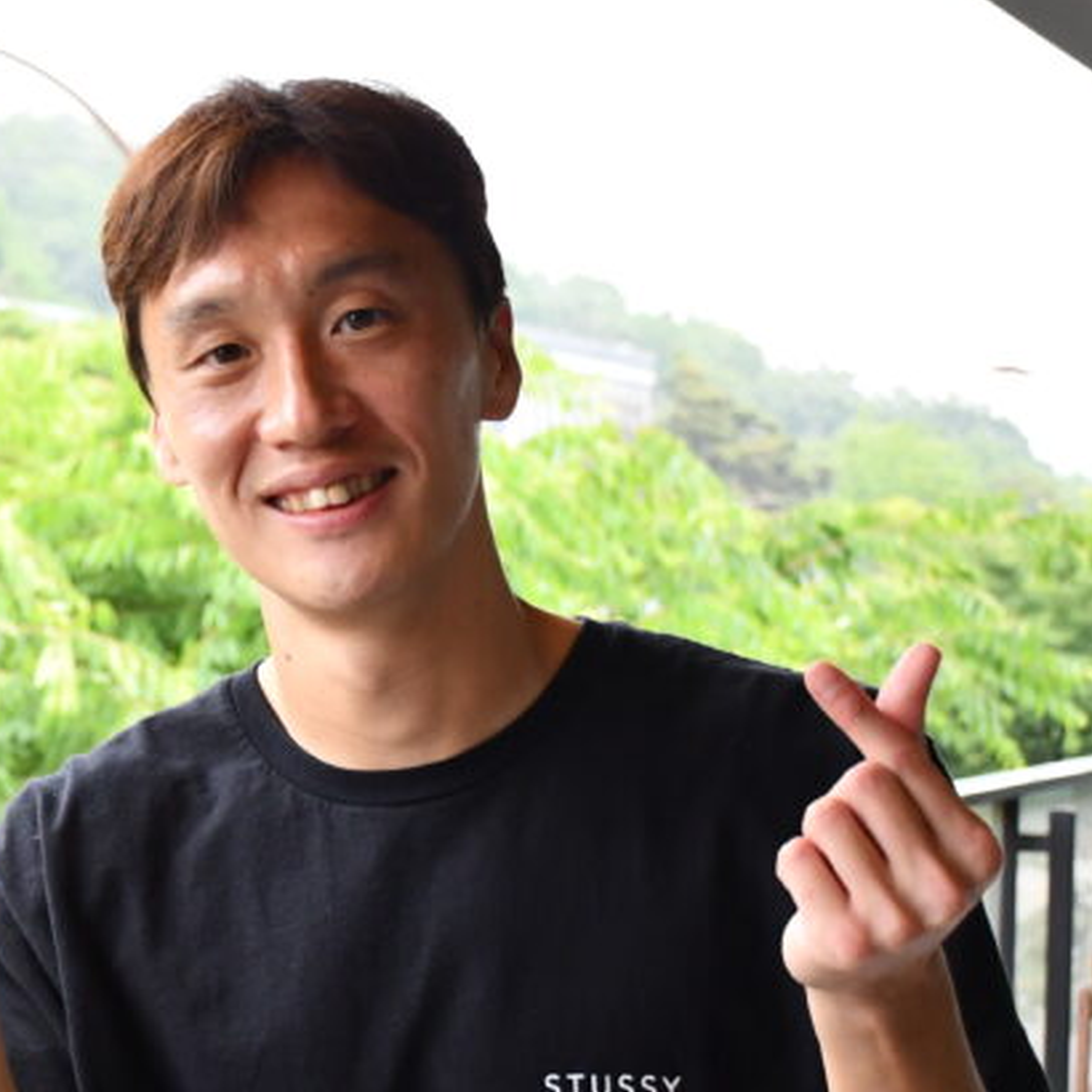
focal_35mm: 97
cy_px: 732
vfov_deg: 17.9
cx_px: 154
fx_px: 3462
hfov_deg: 17.7
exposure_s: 1/1000
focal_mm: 26
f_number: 3.8
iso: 1000
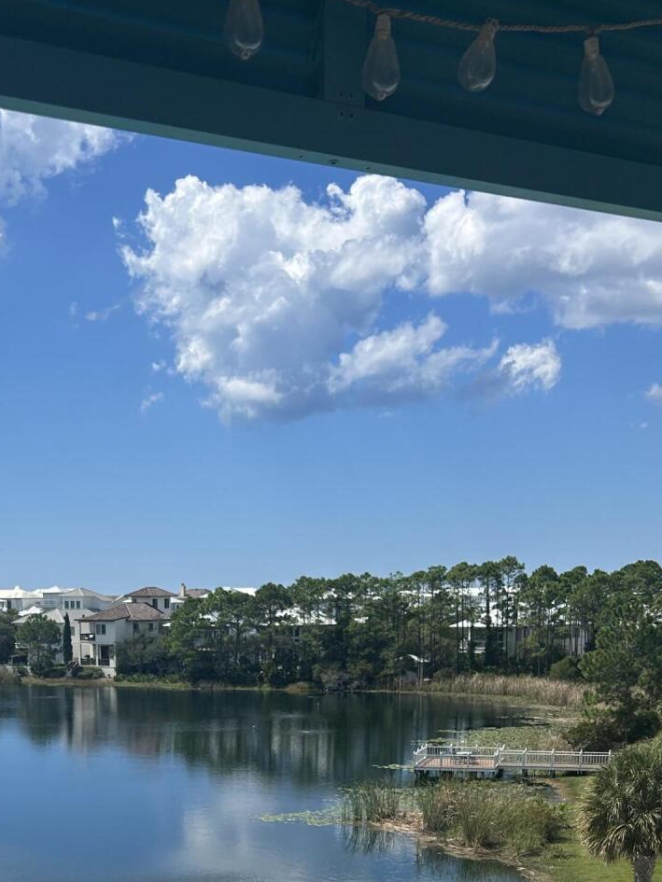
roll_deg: +0.3
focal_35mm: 55
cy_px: 839
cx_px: 215
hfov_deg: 26.4
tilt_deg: -8.7
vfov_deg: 32.7
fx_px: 1402
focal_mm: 5.7
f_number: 1.5
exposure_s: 1/6579
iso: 50
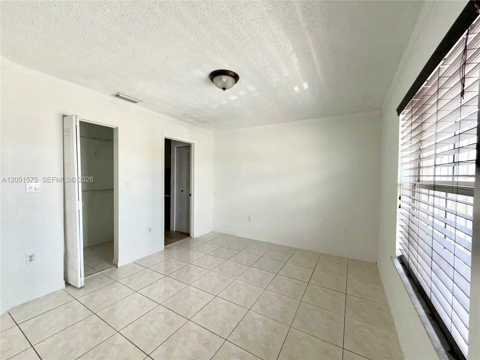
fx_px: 194
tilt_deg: -1.9
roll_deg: -0.5
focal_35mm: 14
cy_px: 180
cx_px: 240
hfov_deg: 102.1
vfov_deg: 85.7
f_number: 2.2
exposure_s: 1/121
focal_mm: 2.22
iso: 50
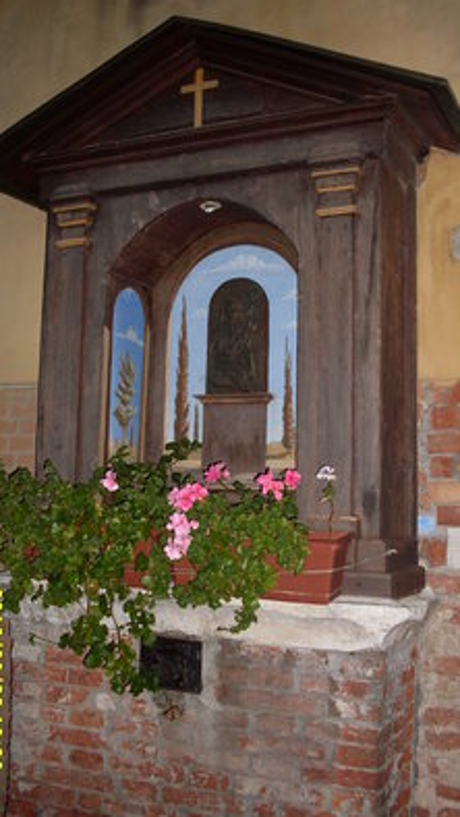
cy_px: 406
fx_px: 910
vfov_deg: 48.3
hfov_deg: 28.4
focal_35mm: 42
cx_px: 245
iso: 100
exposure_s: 1/45
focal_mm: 6.3
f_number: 2.8
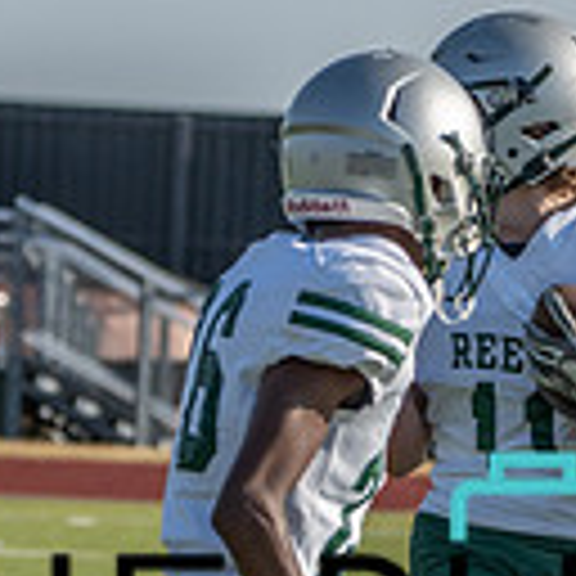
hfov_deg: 3.4
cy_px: 650
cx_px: 554
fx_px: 9789
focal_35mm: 520
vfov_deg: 3.4
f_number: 5.6
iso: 160
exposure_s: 1/1250
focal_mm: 135
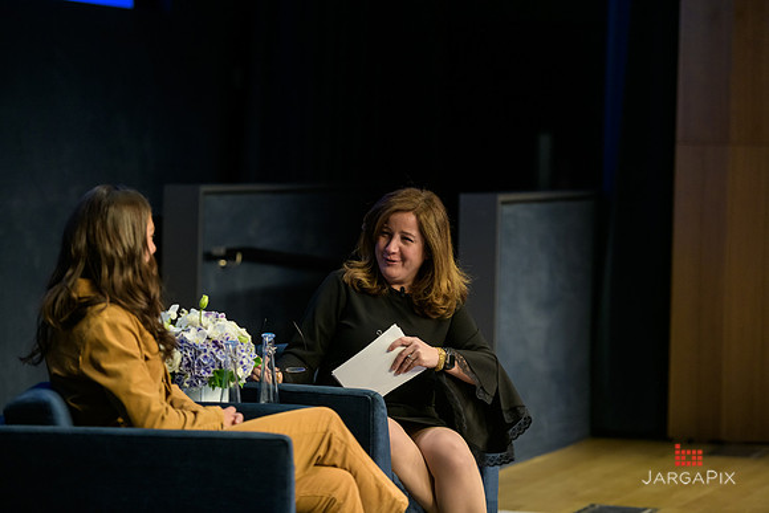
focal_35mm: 145
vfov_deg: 9.5
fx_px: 3098
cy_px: 256
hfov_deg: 14.2
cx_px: 384
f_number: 3.2
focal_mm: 145
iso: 1600
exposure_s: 1/200
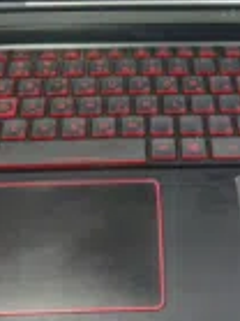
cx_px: 159
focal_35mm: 72
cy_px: -76
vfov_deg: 24.3
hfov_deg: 20.3
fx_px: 667
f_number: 1.8
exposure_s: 1/50
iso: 125
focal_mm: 4.6
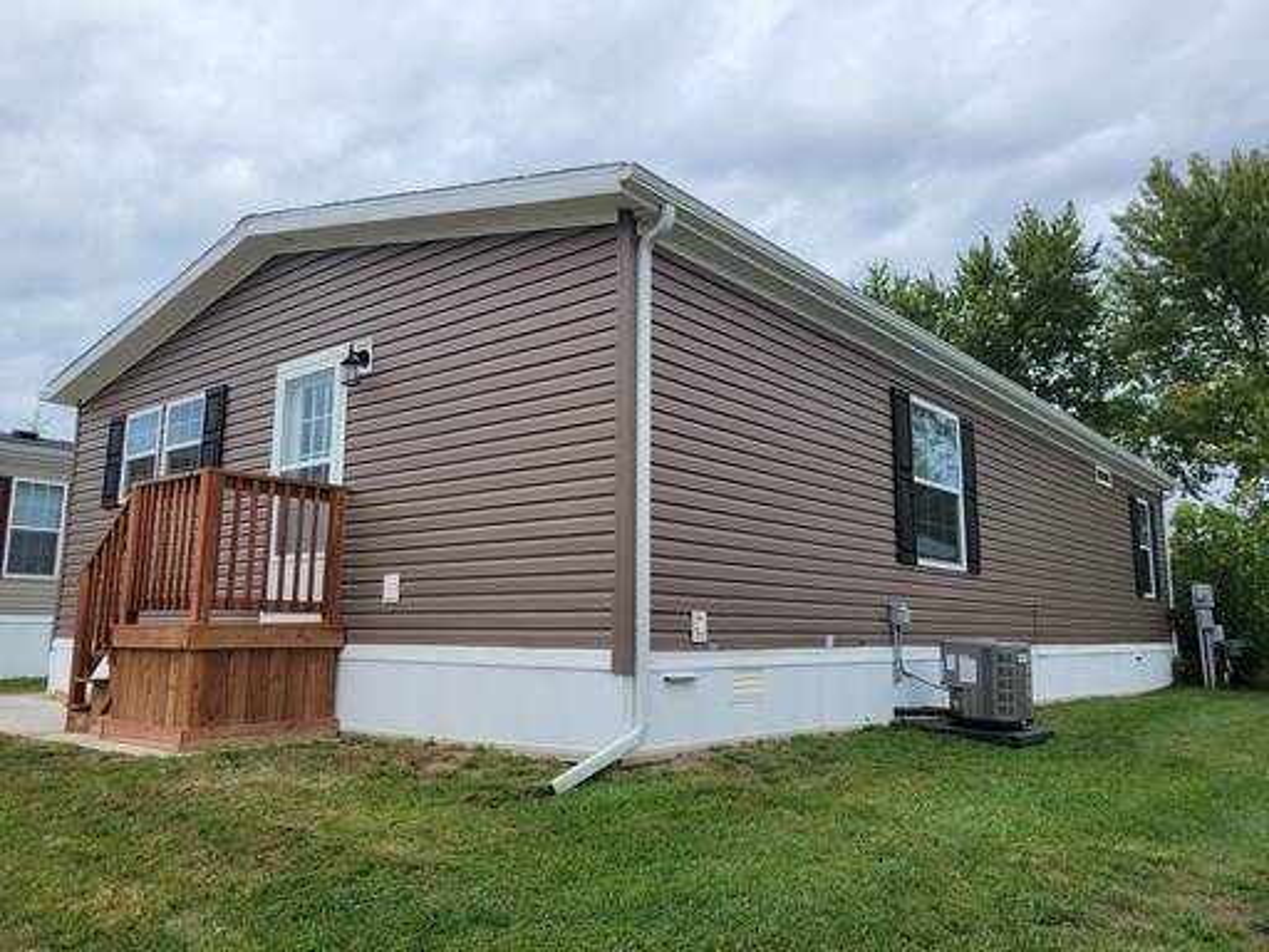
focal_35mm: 26
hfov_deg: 67.3
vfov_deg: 53.1
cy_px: 476
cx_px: 634
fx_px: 953
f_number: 1.8
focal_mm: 5.4
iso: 40
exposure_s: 1/1799
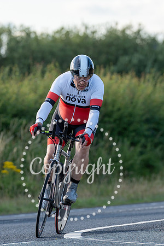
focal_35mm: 406
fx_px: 2775
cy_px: 79
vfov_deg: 5.1
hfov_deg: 3.4
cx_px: 68
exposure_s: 1/1000
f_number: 4
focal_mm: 200
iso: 125
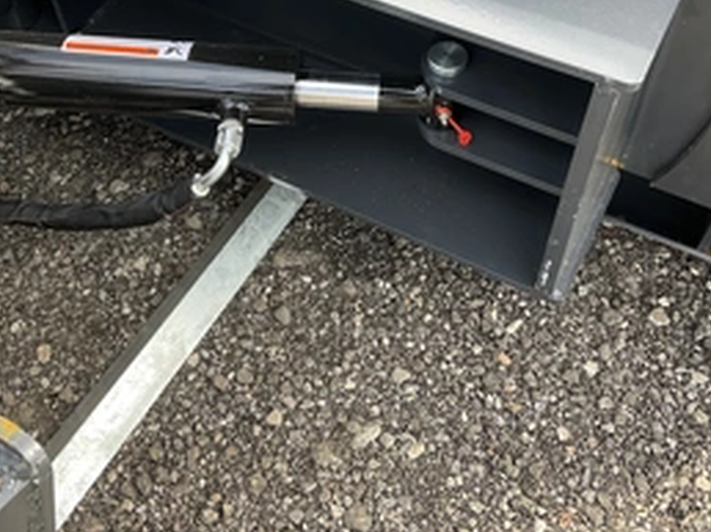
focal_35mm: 45
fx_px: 923
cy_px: 146
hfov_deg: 42.0
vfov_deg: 31.7
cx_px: 295
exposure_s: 1/122
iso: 25
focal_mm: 3
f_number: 1.8
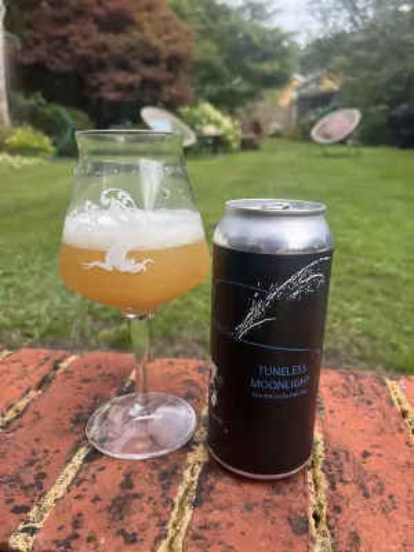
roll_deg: +0.6
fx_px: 415
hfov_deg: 53.1
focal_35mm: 26
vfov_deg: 67.3
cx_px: 207
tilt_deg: -16.1
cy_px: 276
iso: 50
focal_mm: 5.1
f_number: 1.6
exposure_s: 1/532
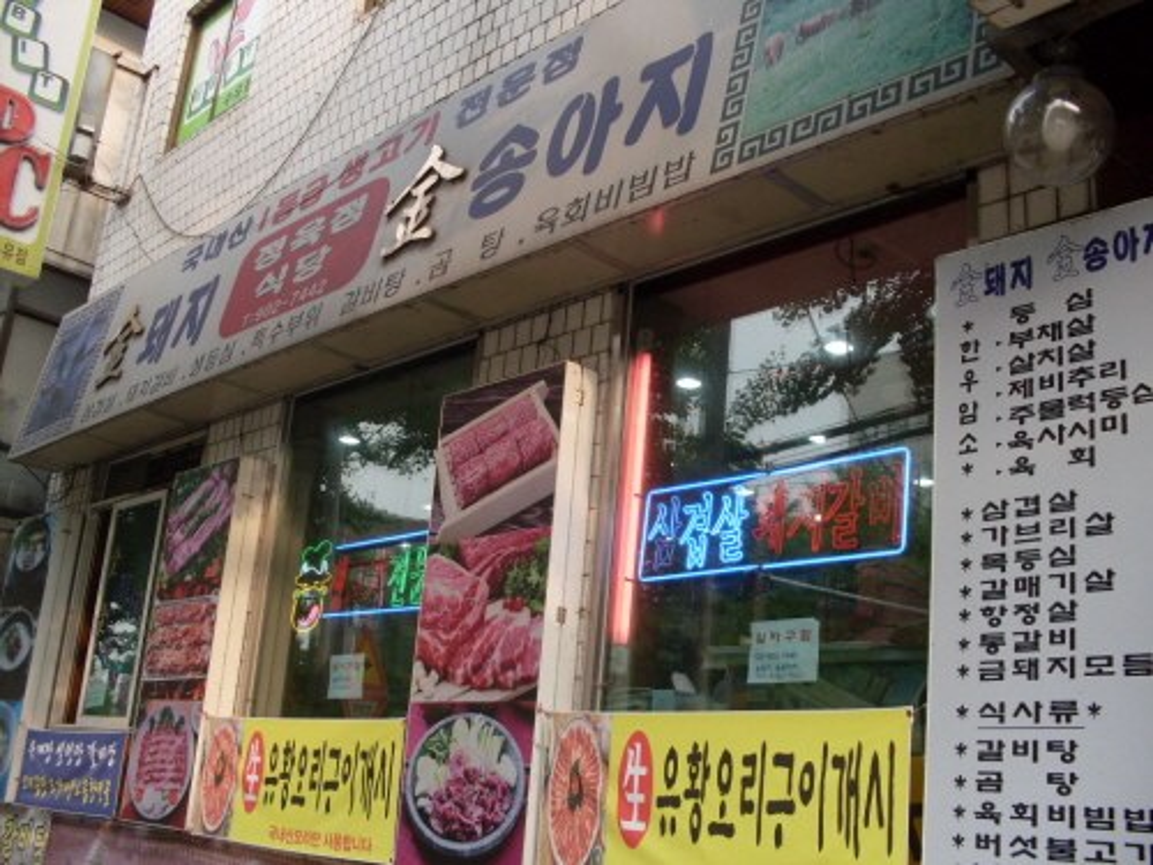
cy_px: 432
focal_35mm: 38
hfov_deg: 49.0
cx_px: 576
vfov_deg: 37.7
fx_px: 1266
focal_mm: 6.3
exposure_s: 1/90
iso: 80
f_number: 2.8
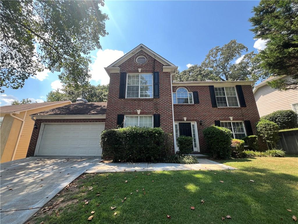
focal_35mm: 13
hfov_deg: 106.2
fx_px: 112
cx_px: 149
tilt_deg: +18.0
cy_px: 112
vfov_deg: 89.9
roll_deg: -0.3
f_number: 1.8
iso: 32
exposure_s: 1/231
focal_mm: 1.57
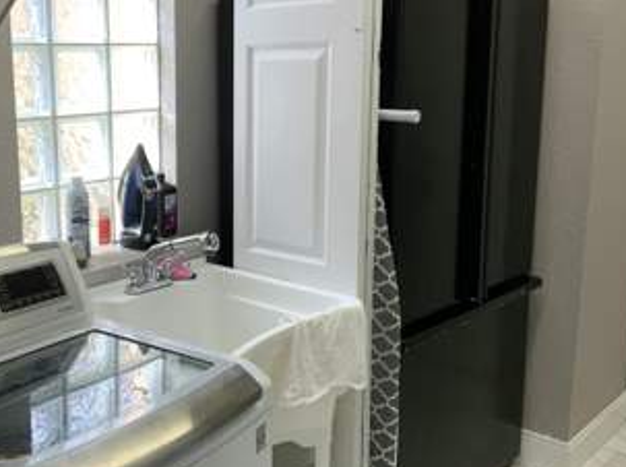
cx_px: 223
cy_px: 204
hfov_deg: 40.9
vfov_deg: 31.4
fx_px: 830
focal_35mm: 46
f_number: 1.8
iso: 25
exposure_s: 1/120
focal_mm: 3
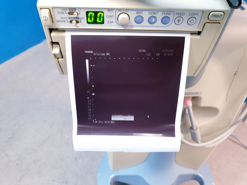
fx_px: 186
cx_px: 124
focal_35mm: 26
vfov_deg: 53.1
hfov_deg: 67.3
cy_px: 92
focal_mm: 4.3
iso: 400
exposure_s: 1/50
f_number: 2.4
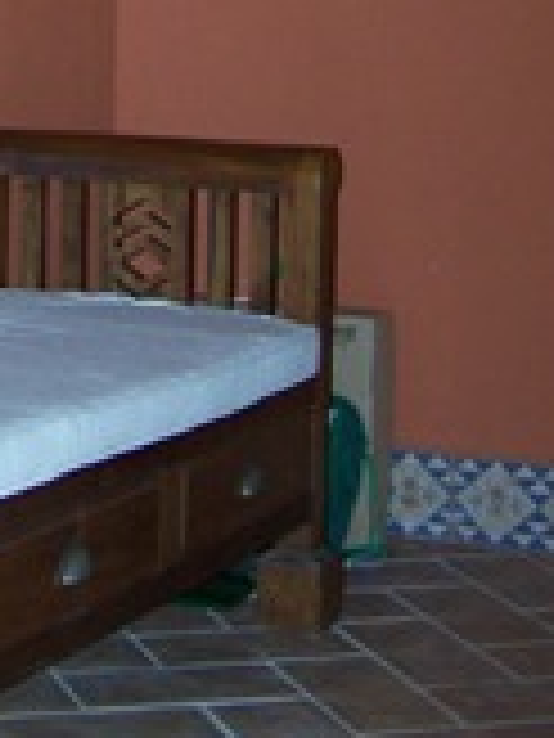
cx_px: -81
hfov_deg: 13.9
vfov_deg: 17.9
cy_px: -153
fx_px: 2219
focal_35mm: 104
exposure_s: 1/60
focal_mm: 6.3
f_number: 2.8
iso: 140
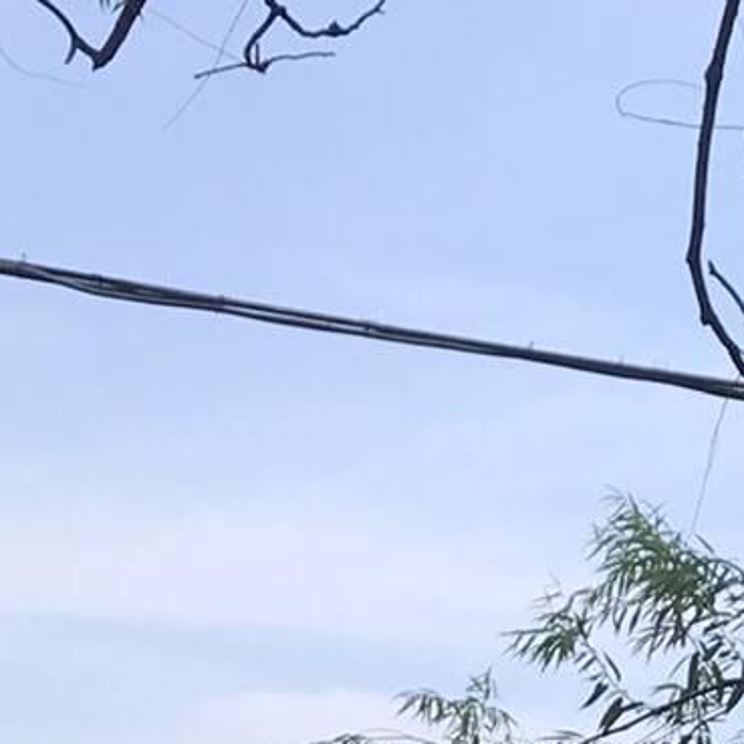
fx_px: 3258
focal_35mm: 134
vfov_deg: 12.7
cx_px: 1010
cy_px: 871
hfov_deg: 12.6
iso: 20
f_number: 1.8
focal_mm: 3.99
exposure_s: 1/1953
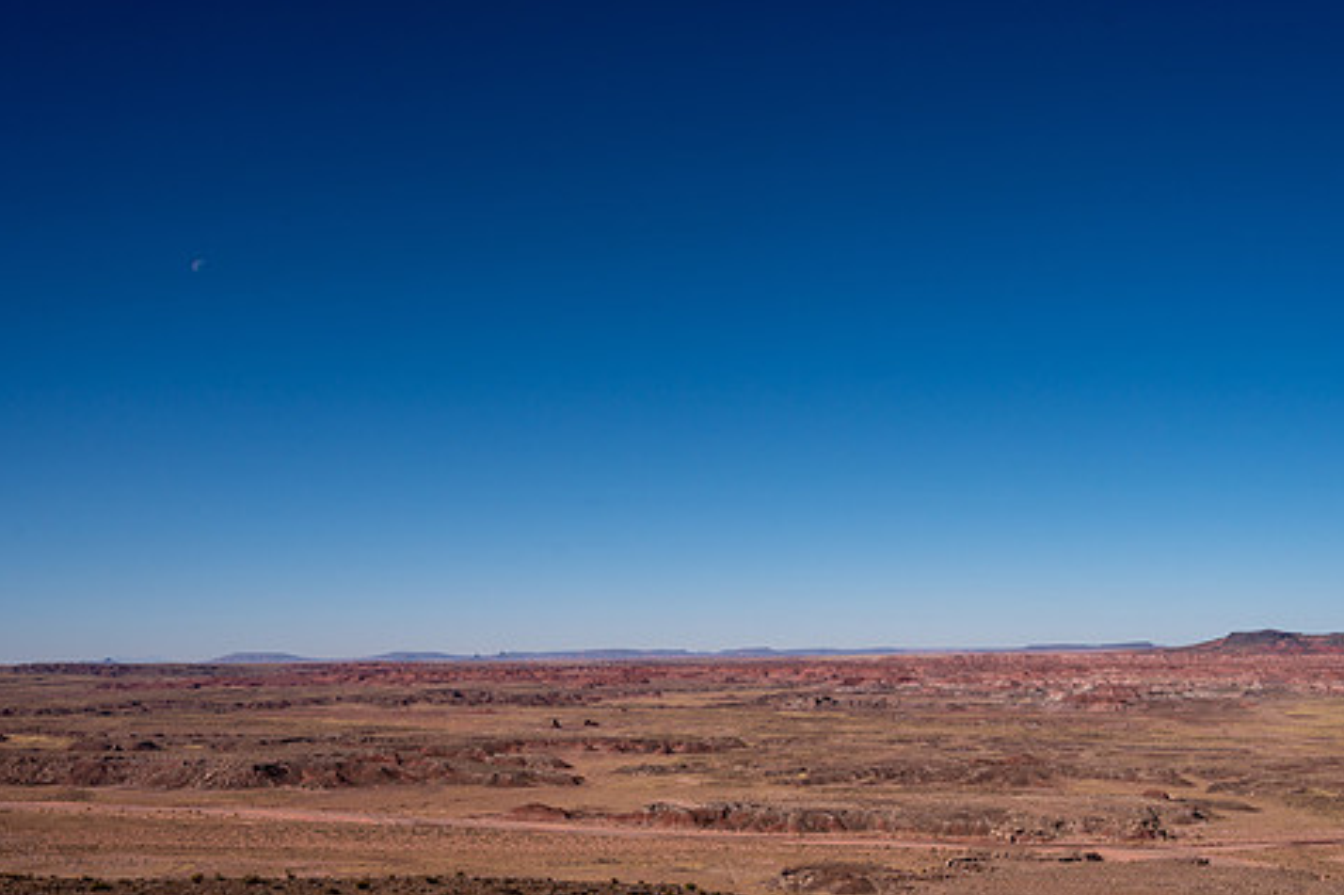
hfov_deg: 46.4
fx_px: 1567
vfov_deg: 31.8
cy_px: 522
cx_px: 658
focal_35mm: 42
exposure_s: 1/1600
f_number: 8
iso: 200
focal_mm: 34.5
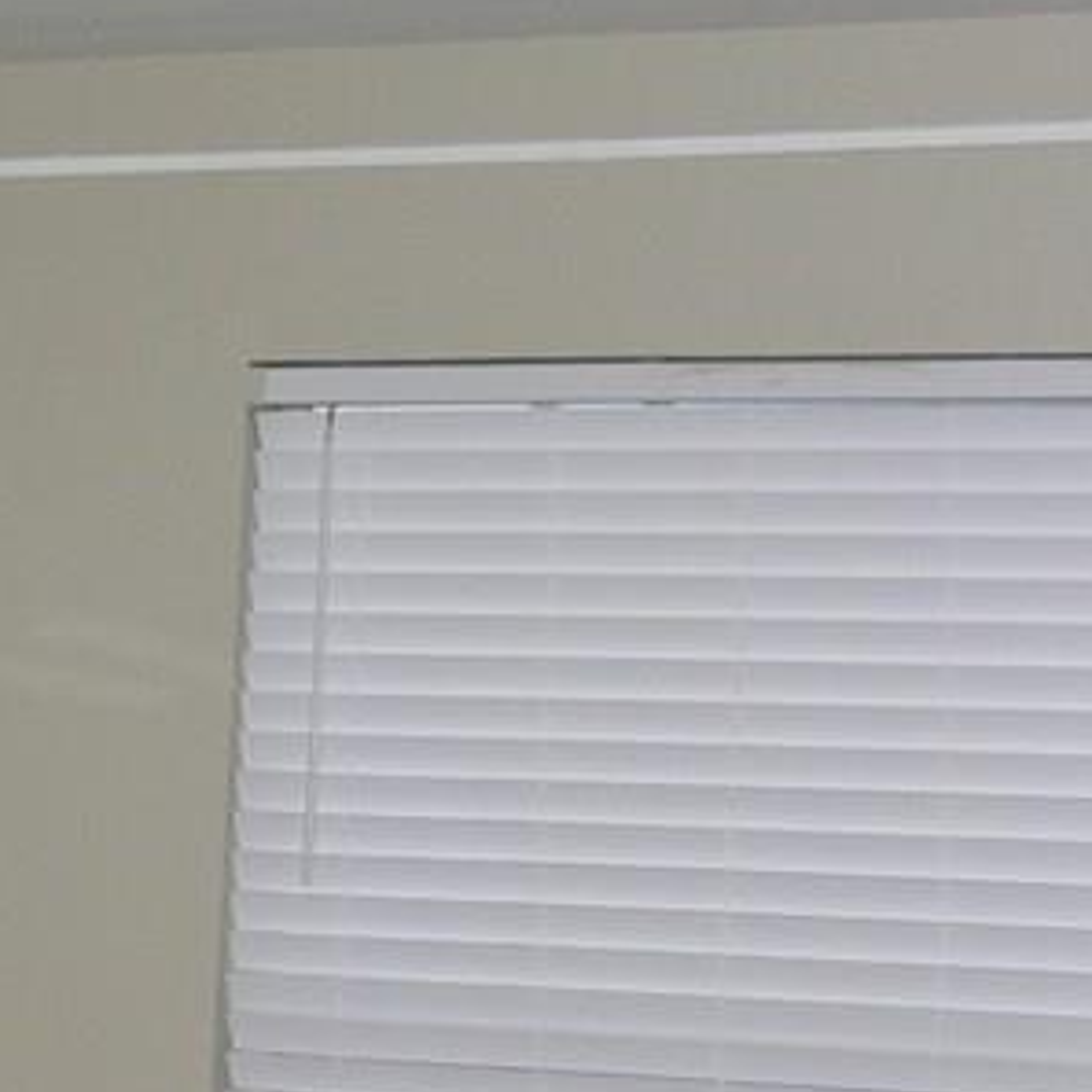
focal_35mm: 119
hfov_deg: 14.4
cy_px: 842
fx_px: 4247
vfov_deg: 14.6
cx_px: -11
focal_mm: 8.1
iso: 100
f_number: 2.8
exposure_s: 1/30
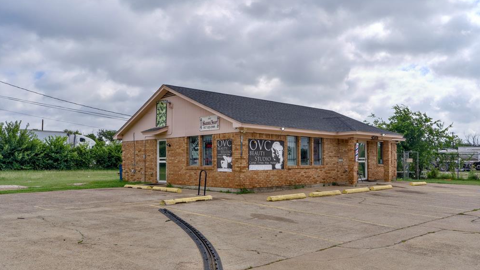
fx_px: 382
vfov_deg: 38.8
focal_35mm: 30
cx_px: 243
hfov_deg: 64.3
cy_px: 159
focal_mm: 28
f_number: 8
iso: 100
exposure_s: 1/250
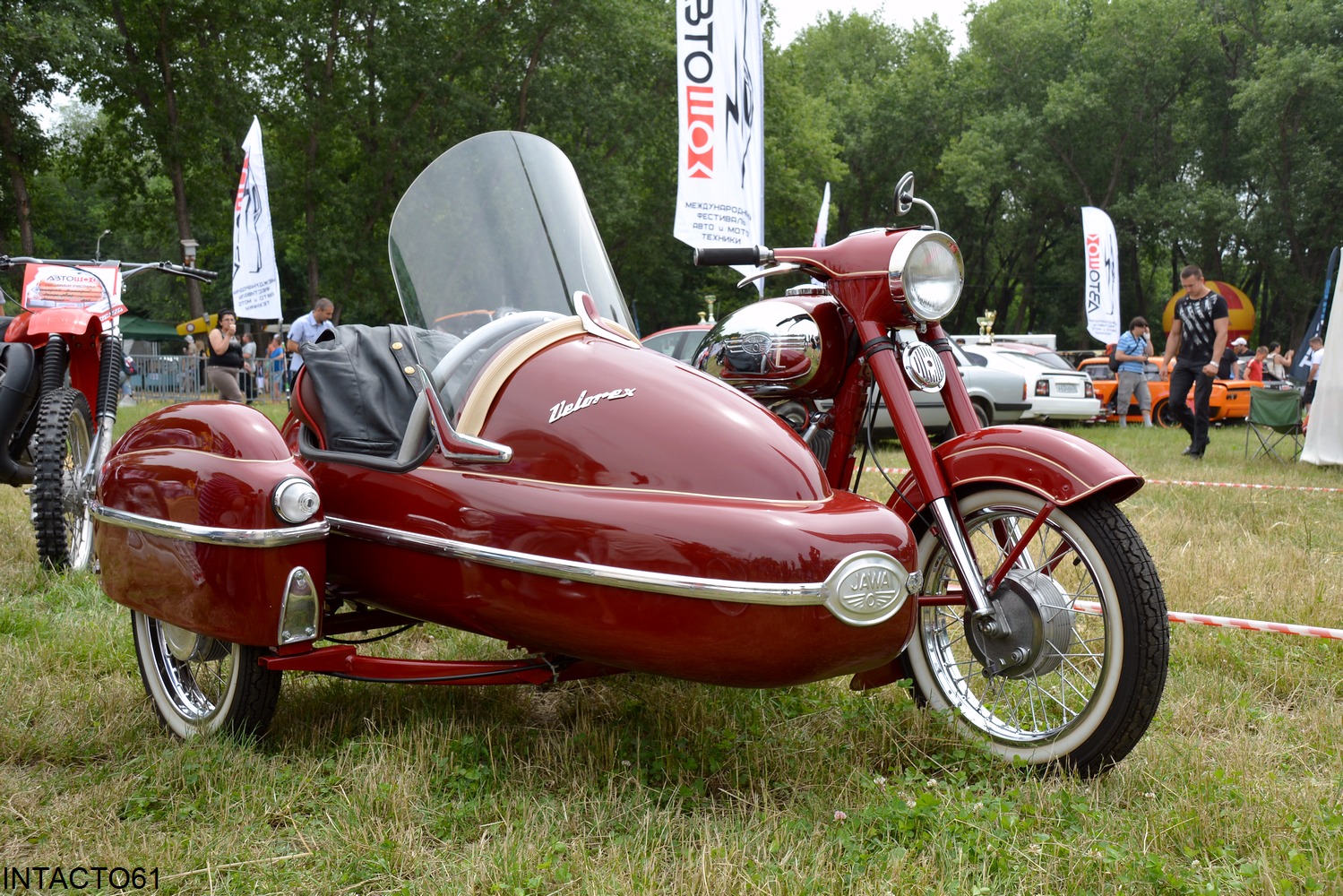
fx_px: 1455
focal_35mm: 39
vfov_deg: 34.2
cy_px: 448
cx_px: 672
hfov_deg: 49.5
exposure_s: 1/250
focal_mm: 26
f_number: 8
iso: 200
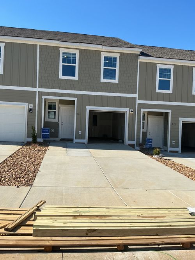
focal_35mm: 29
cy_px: 130
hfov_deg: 48.2
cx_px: 98
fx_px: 218
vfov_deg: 61.7
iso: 25
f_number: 1.8
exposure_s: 1/1984
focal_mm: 3
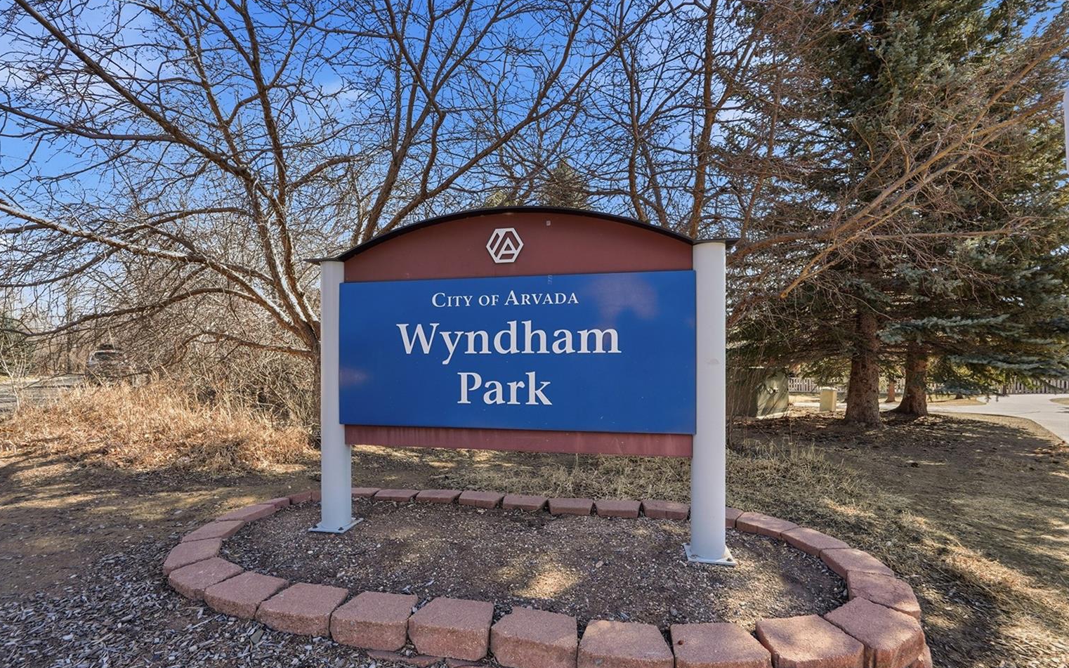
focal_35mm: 15
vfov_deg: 74.7
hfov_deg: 101.5
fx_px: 437
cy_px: 355
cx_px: 542
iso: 400
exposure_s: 1/5000
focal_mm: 14
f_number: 8
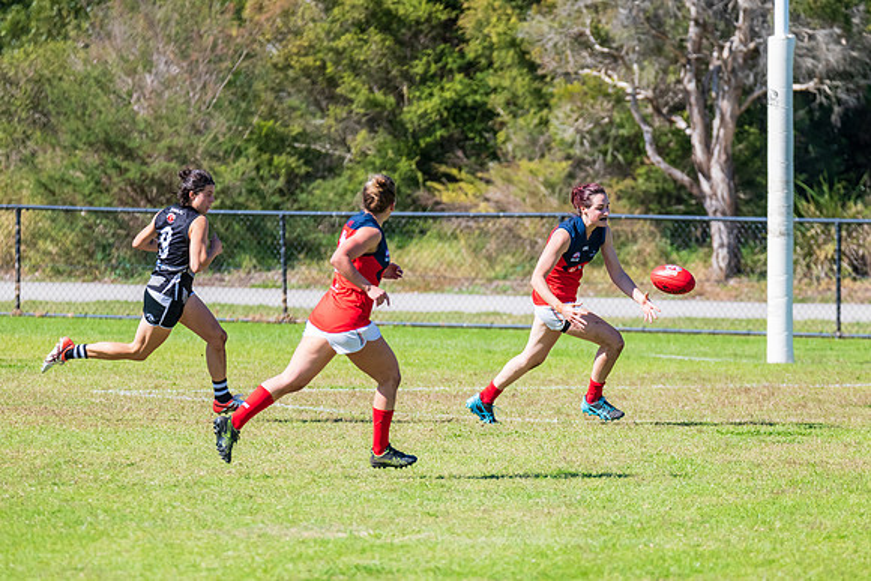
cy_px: 320
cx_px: 477
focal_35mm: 434
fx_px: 10511
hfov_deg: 4.7
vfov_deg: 3.2
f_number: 7.1
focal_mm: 360
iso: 800
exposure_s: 1/2000
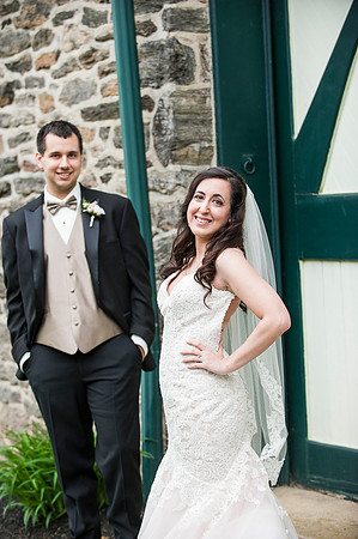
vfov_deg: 21.5
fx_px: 1420
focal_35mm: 95
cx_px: 179
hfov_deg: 14.4
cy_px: 270
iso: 800
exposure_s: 1/2000
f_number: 4
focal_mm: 95
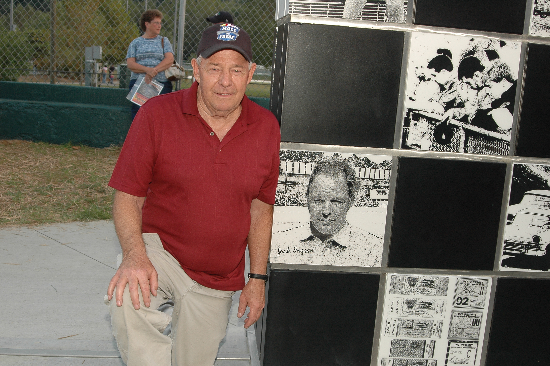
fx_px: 641
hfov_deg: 46.4
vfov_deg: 31.8
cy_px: 183
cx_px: 275
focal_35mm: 42
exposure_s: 1/80
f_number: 5
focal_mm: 28
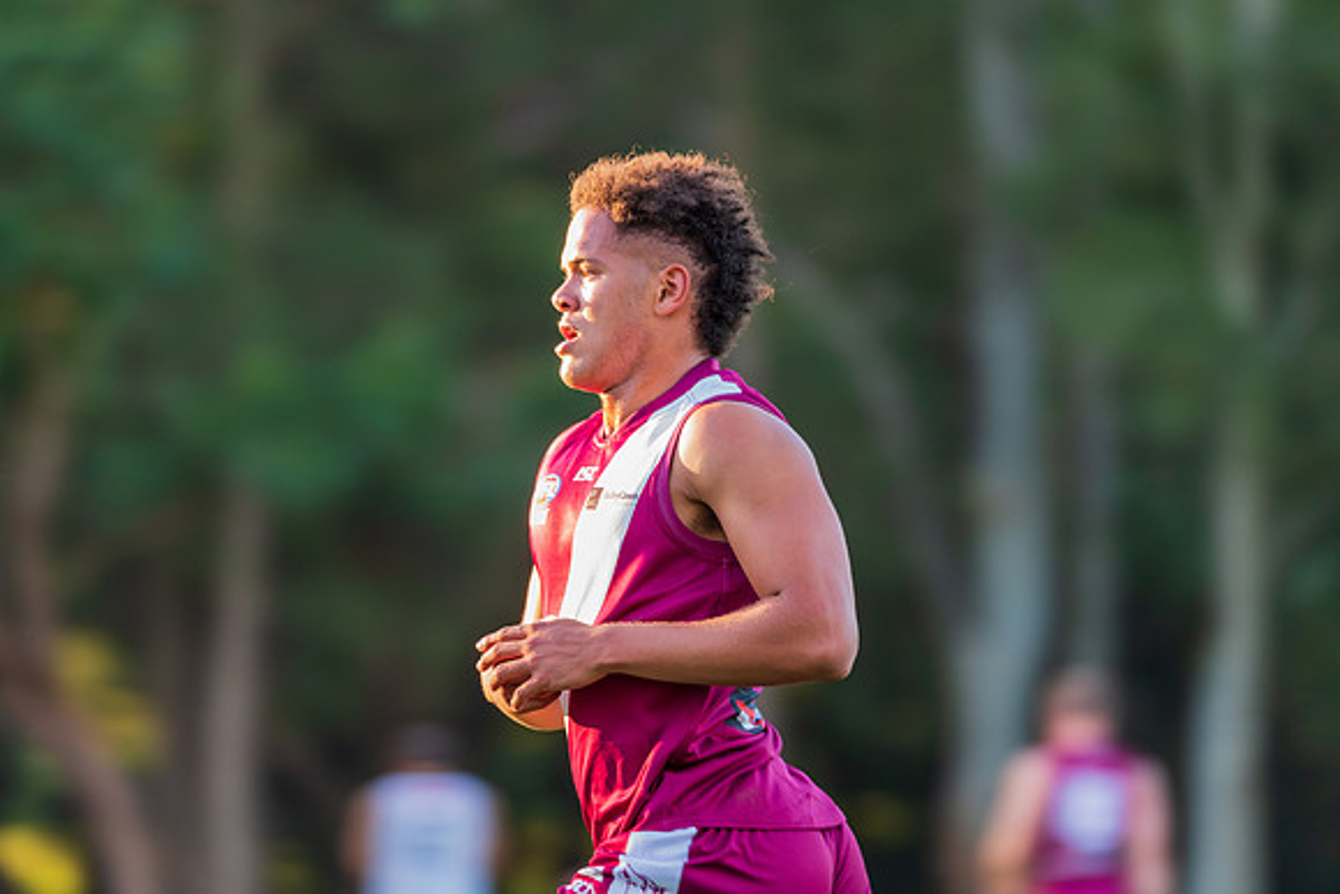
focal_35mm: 420
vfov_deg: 3.3
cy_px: 447
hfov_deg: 4.9
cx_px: 670
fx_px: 15636
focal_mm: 420
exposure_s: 1/160
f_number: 6.3
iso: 1000
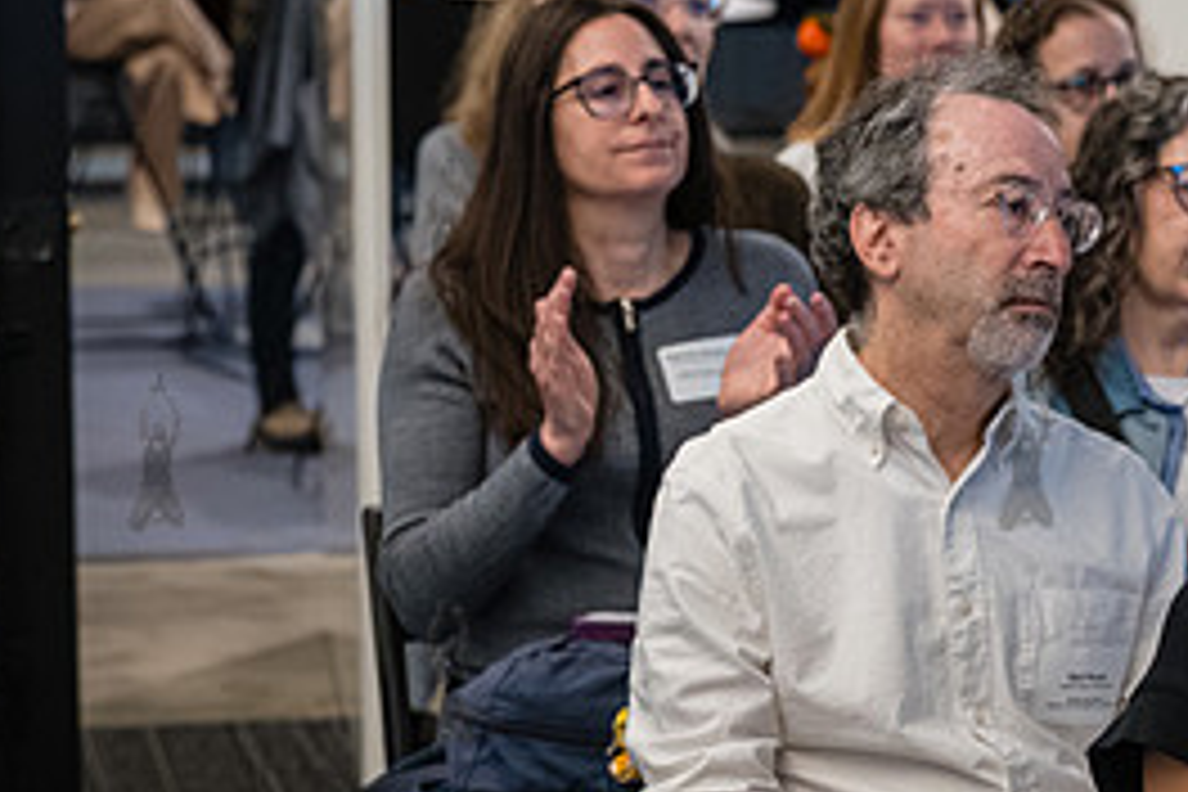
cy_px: 450
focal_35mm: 125
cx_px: 1022
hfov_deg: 16.2
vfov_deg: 11.0
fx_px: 4125
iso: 5000
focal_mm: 57
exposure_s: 1/250
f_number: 4
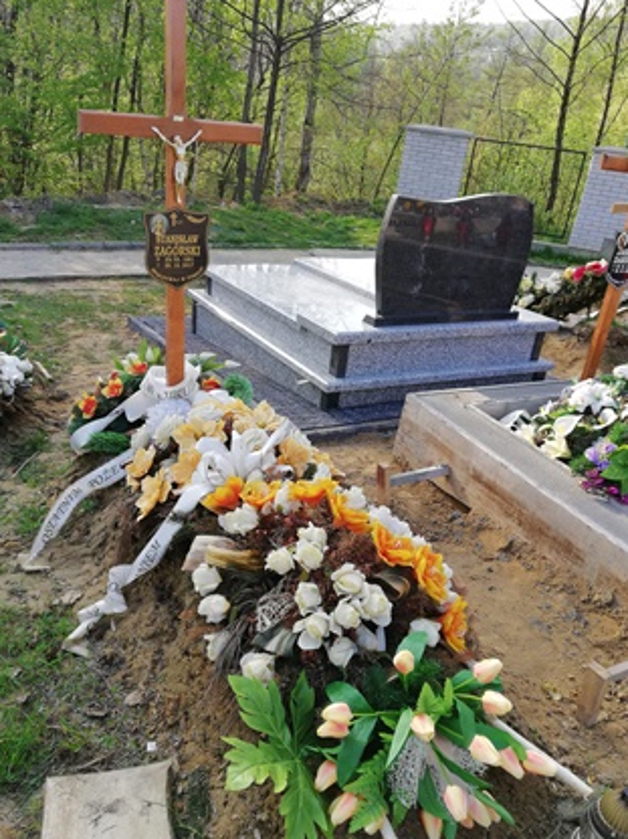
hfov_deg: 46.7
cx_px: 287
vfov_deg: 59.9
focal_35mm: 30
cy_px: 442
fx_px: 726
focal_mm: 3.81
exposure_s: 1/317
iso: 50
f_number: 2.2
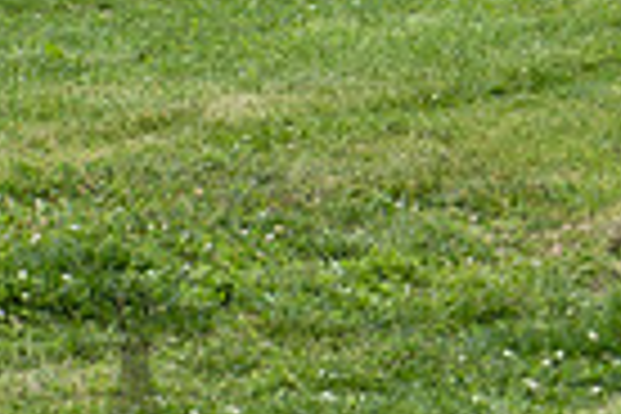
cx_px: 1004
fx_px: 4502
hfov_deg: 7.7
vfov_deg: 5.2
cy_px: -308
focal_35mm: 261
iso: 200
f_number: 5.6
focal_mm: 62
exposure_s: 1/500
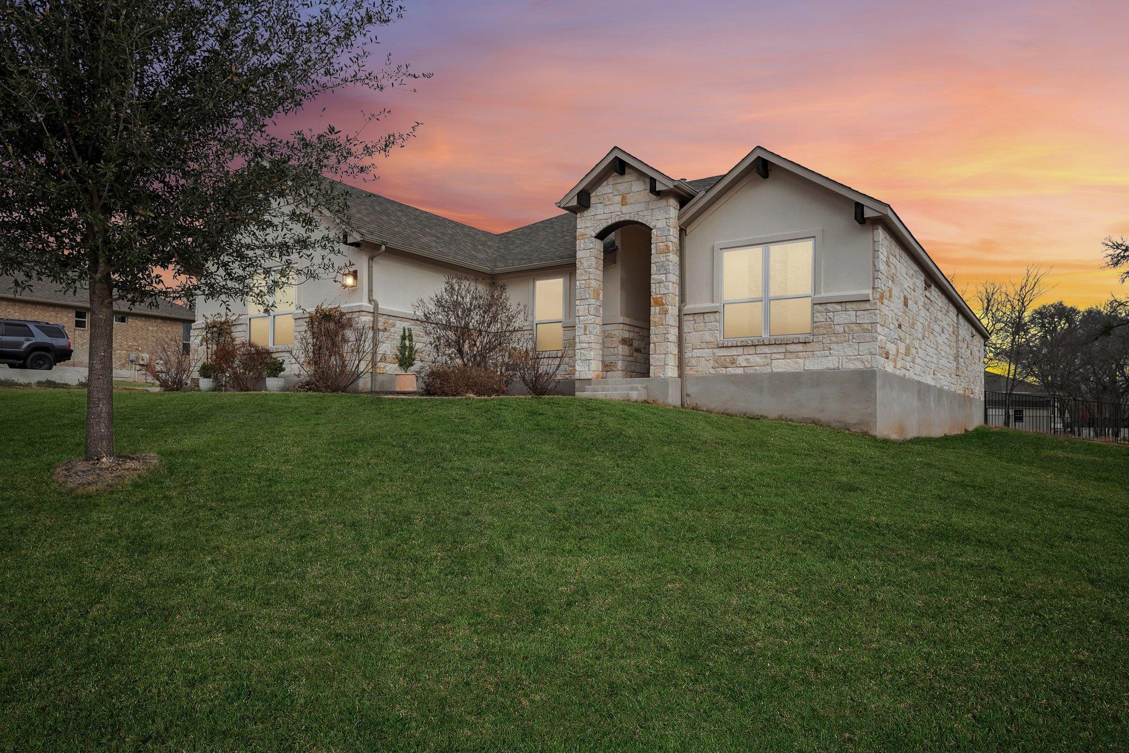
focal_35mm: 24
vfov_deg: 53.1
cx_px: 564
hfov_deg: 73.7
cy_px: 376
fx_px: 753
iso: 800
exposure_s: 1/2000
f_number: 8
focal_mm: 24
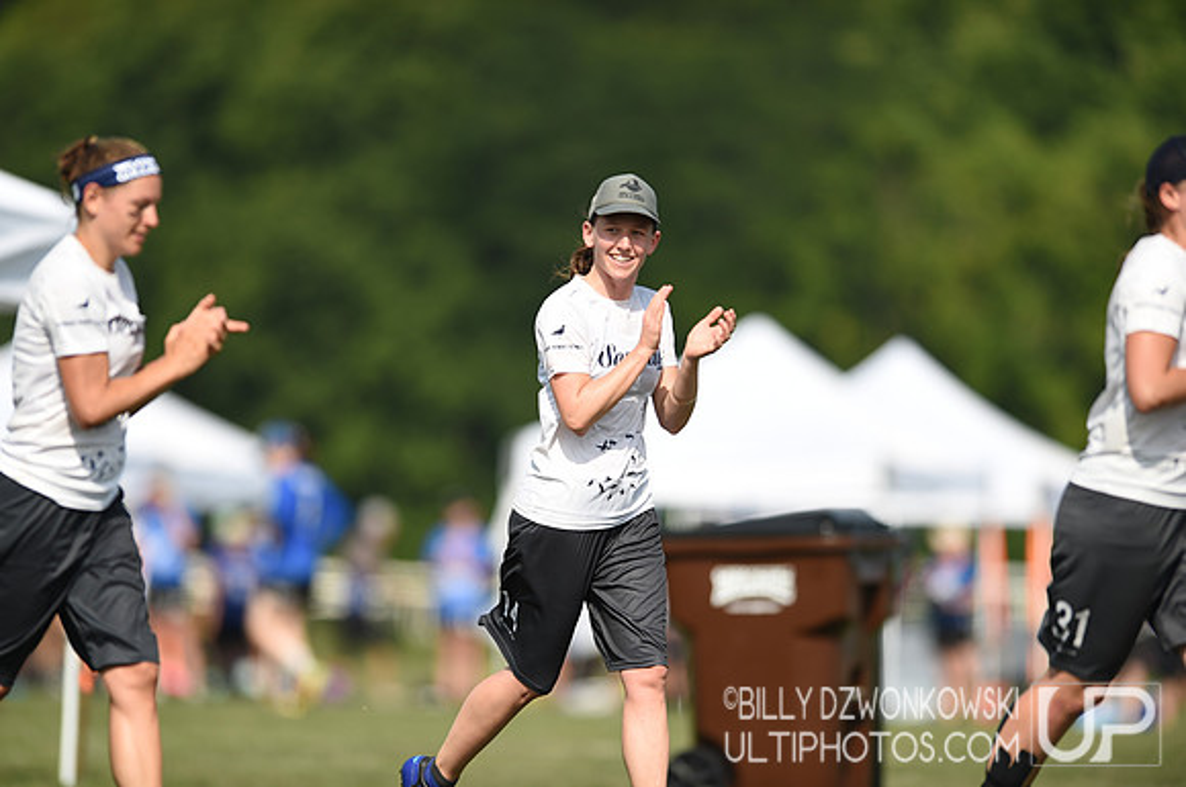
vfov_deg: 3.4
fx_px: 13159
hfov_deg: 5.2
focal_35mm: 400
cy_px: 394
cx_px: 593
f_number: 2.8
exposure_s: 1/2000
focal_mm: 400
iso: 100
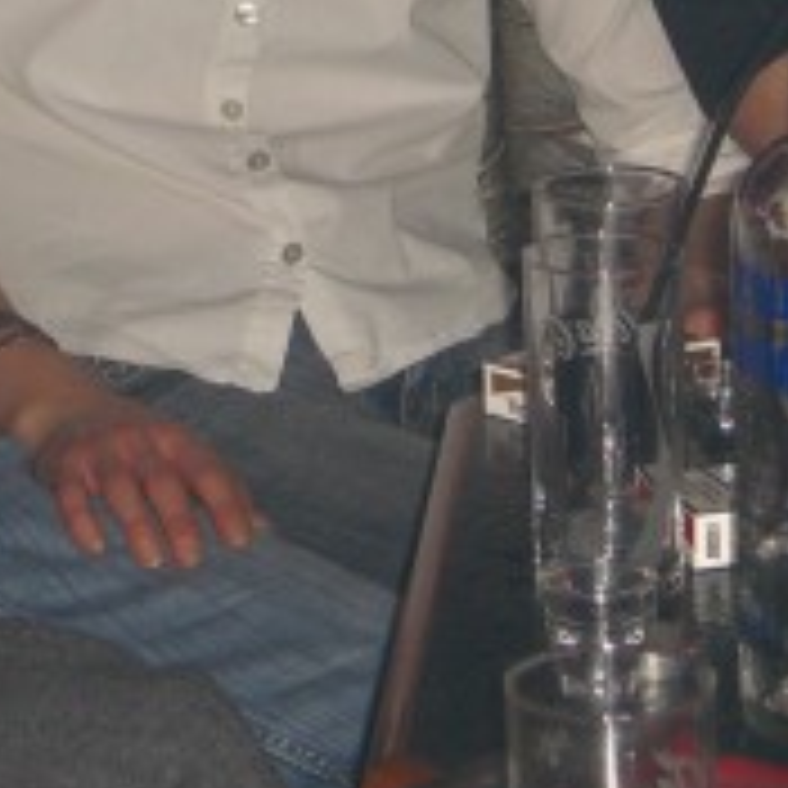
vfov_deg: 8.5
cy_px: 68
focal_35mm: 206
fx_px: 5305
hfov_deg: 8.5
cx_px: 270
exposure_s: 1/60
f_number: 4
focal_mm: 14.2
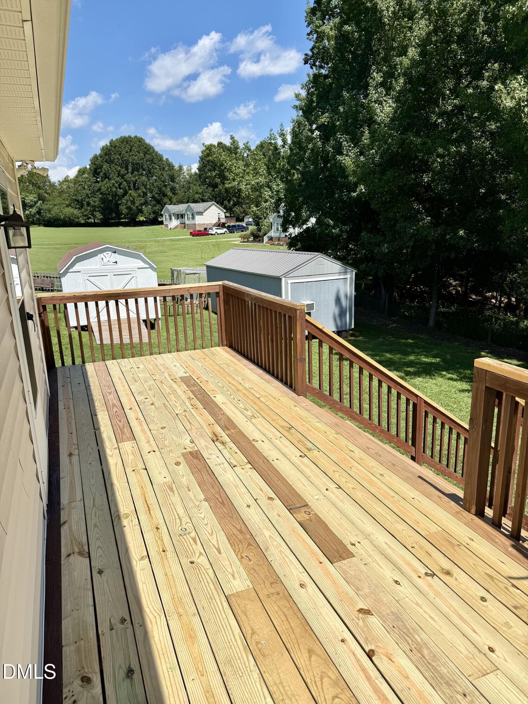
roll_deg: +1.8
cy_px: 352
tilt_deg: -14.7
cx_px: 264
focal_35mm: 24
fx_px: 488
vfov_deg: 71.6
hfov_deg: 56.8
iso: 80
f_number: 1.78
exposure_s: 1/7353
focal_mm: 6.76
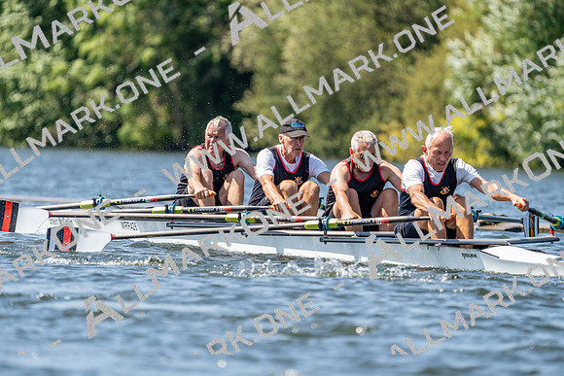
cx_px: 282
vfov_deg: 2.9
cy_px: 188
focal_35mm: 470
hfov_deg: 4.4
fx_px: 7365
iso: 500
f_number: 6.3
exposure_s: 1/2000
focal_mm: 470
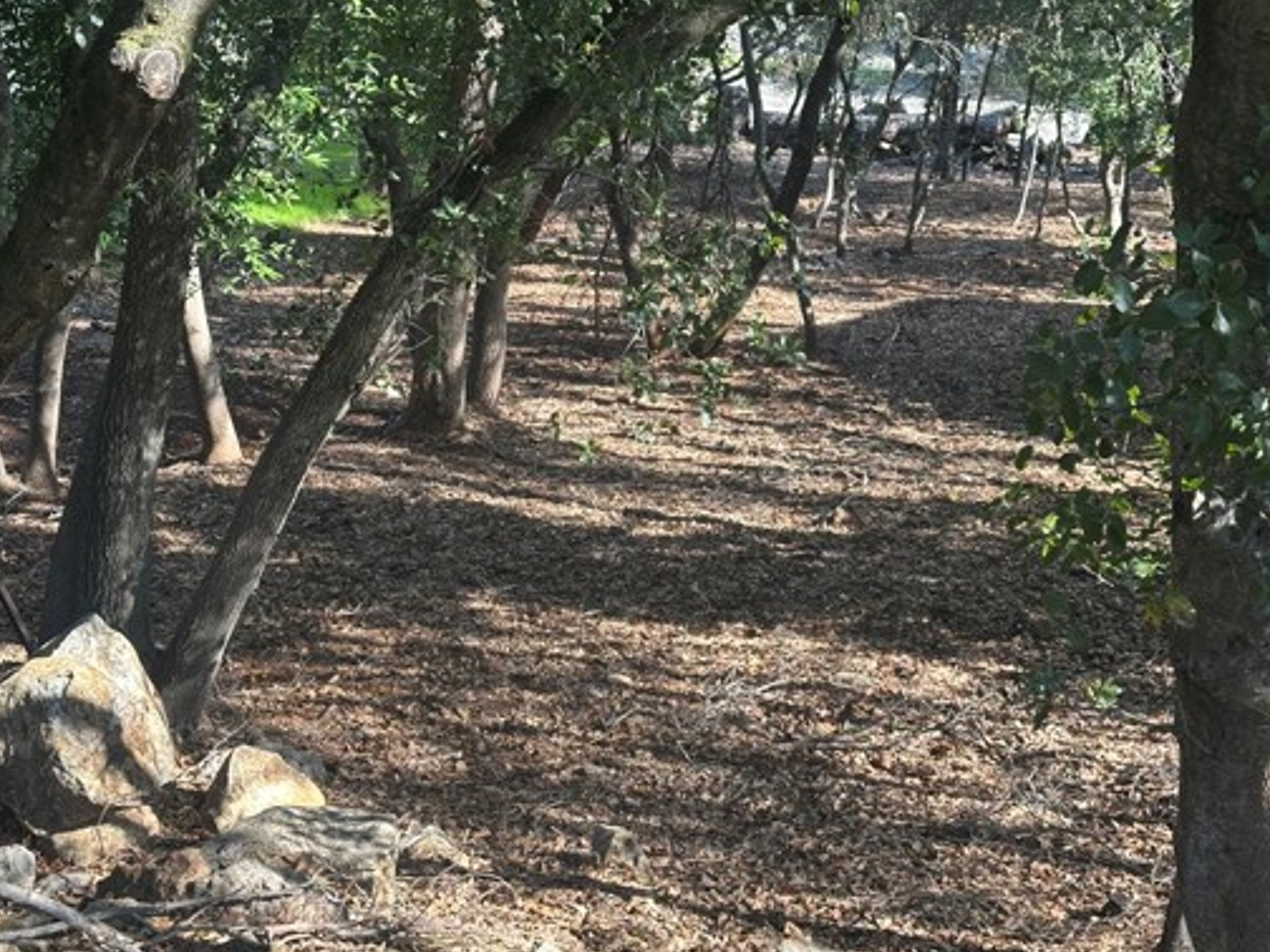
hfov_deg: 31.7
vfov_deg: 24.0
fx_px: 2238
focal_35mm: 61
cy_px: 549
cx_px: 622
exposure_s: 1/214
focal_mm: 6.86
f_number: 1.78
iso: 50
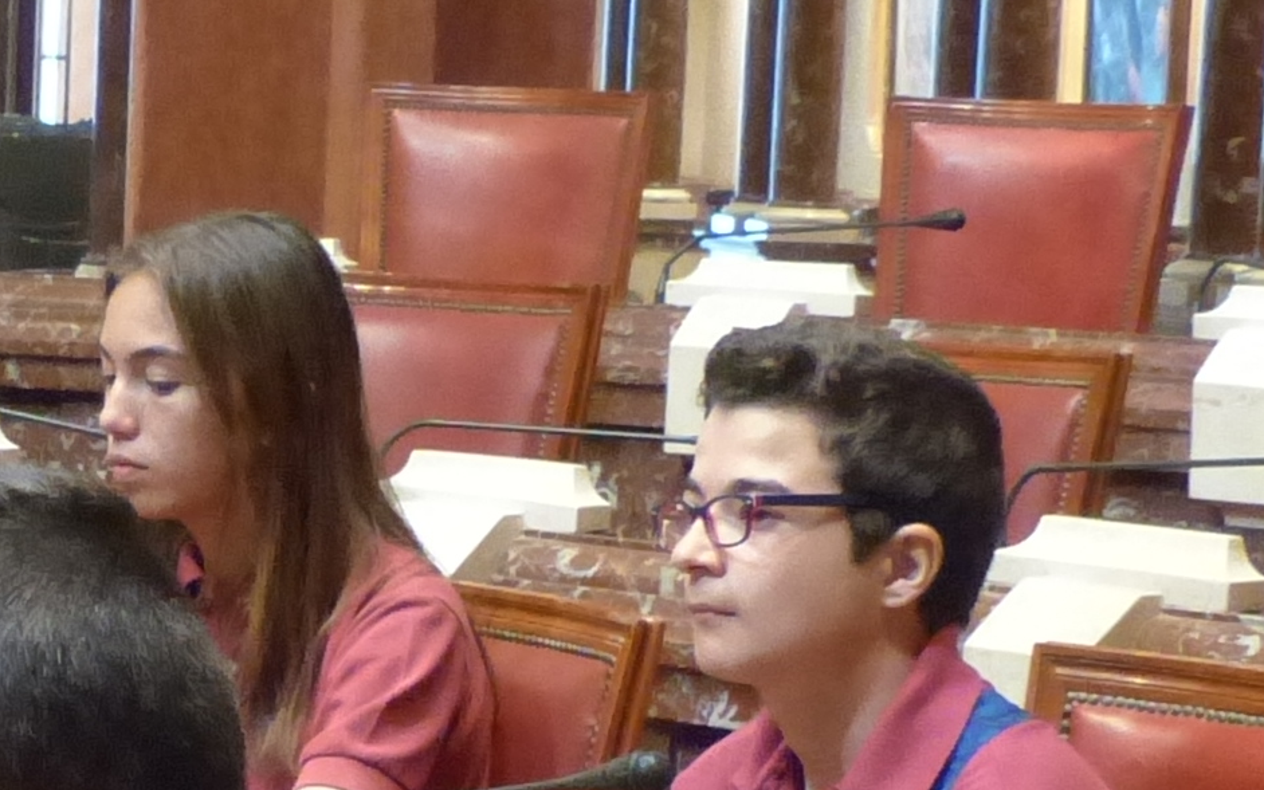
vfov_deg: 9.0
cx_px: -125
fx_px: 4961
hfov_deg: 14.2
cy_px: 870
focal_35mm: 144
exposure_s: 1/30
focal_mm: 5.8
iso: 800
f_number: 2.8
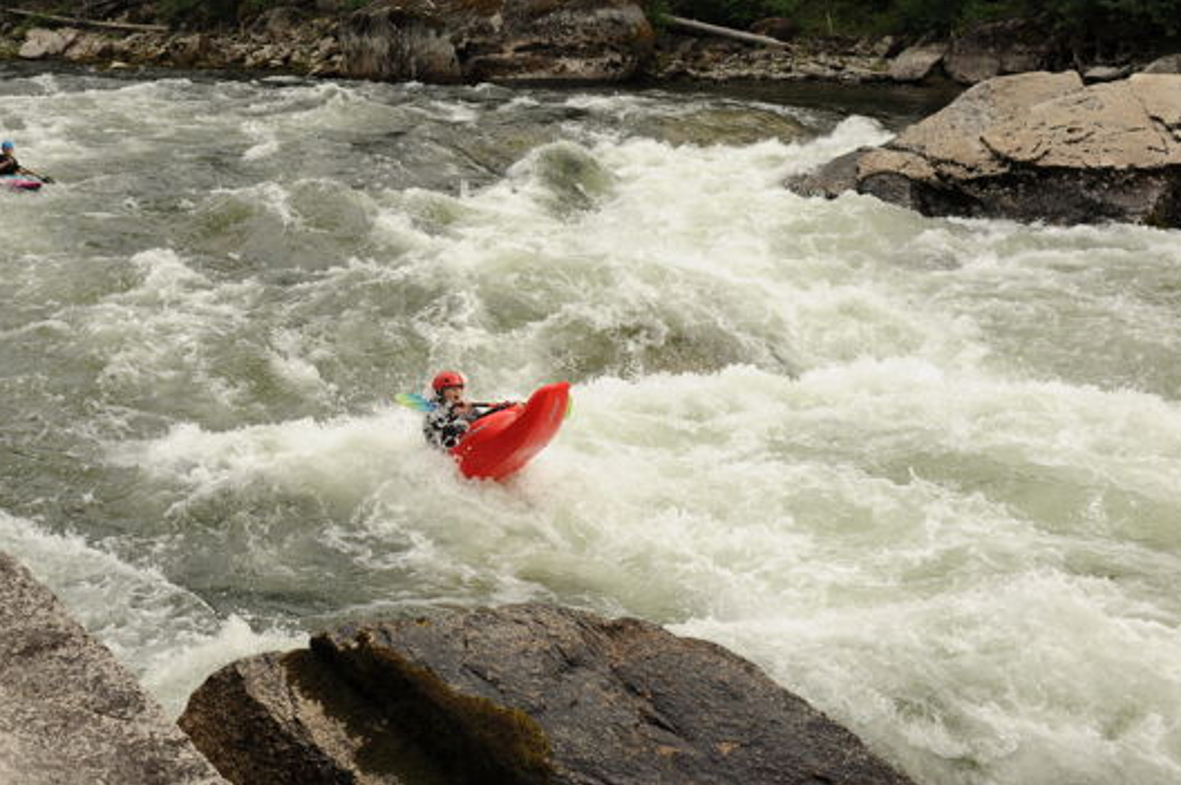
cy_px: 201
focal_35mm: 53
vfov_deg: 25.2
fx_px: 1737
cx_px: 336
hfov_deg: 36.9
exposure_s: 1/500
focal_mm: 35
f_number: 5.6
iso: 200
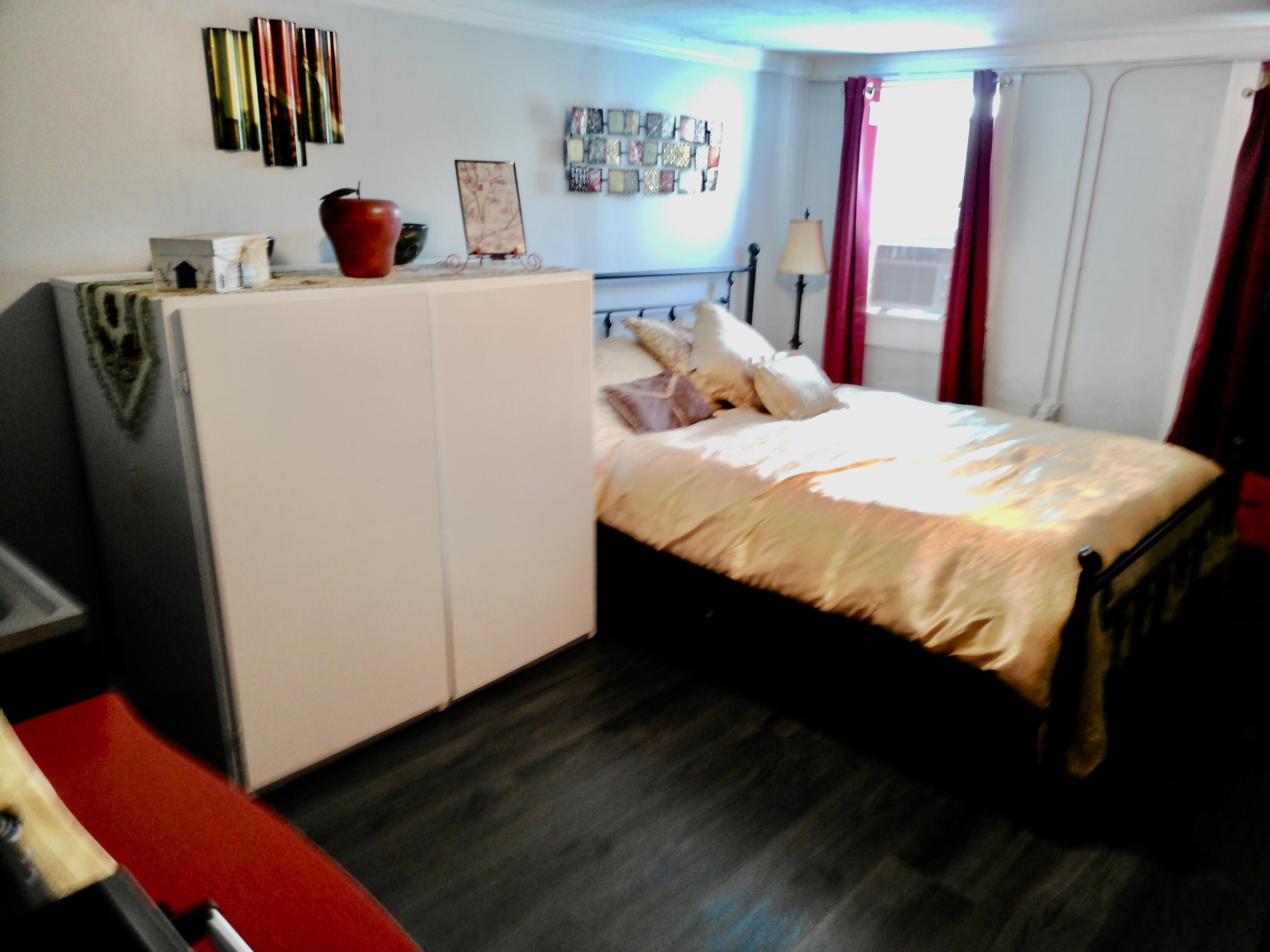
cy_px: 476
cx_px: 635
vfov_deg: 71.6
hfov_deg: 87.8
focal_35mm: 18
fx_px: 660
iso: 400
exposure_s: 1/15
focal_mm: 3.37
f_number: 1.8
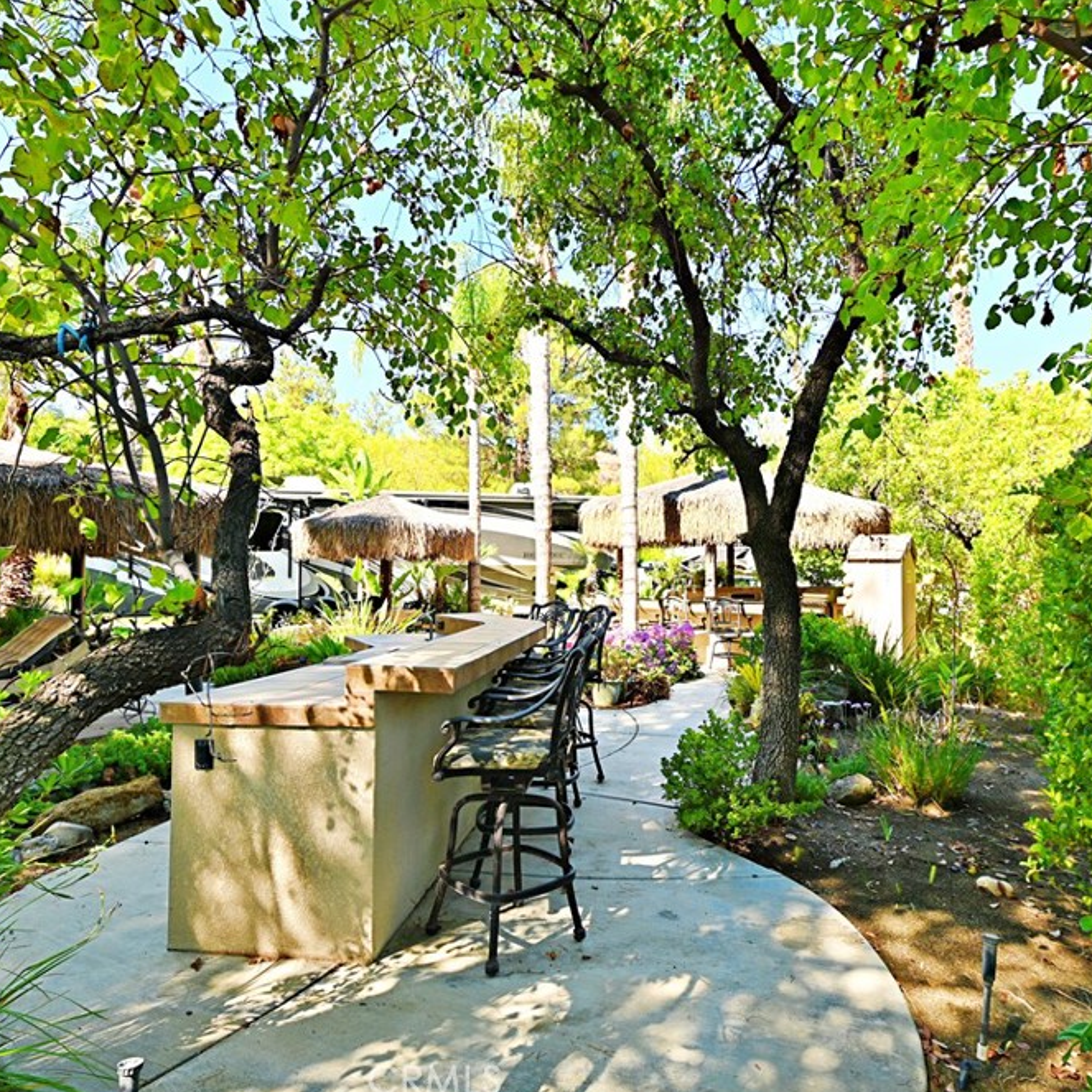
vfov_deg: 72.1
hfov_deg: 71.9
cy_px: 543
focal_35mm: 21
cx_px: 613
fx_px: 749
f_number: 5.6
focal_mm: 16
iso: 180
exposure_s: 1/250
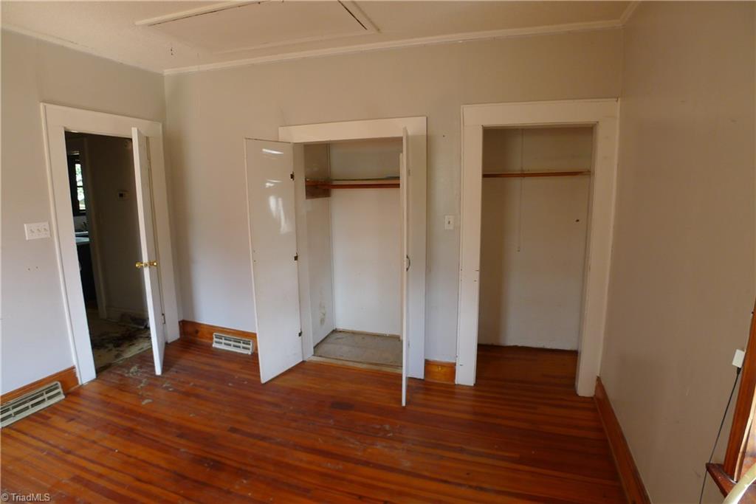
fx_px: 504
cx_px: 378
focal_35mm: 24
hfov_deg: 73.7
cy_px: 252
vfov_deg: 53.1
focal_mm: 5.1
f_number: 2
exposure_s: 1/60
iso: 125
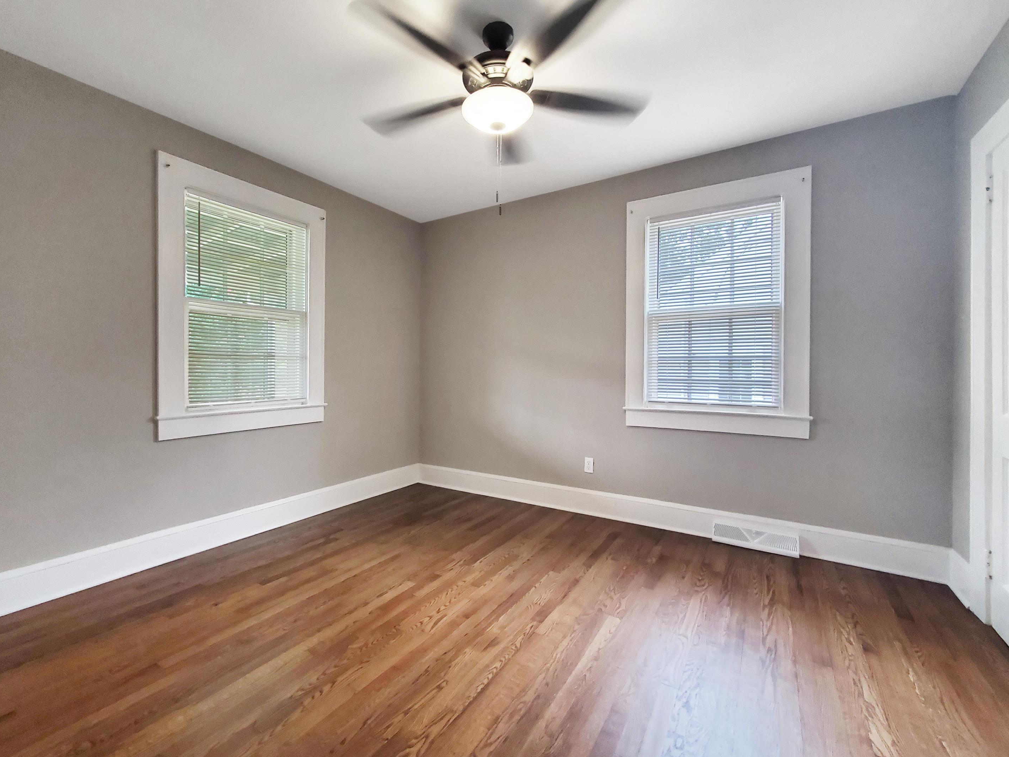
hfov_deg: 102.0
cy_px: 367
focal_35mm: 14
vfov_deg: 85.6
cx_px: 488
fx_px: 408
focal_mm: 1.8
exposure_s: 1/60
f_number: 2.2
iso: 160
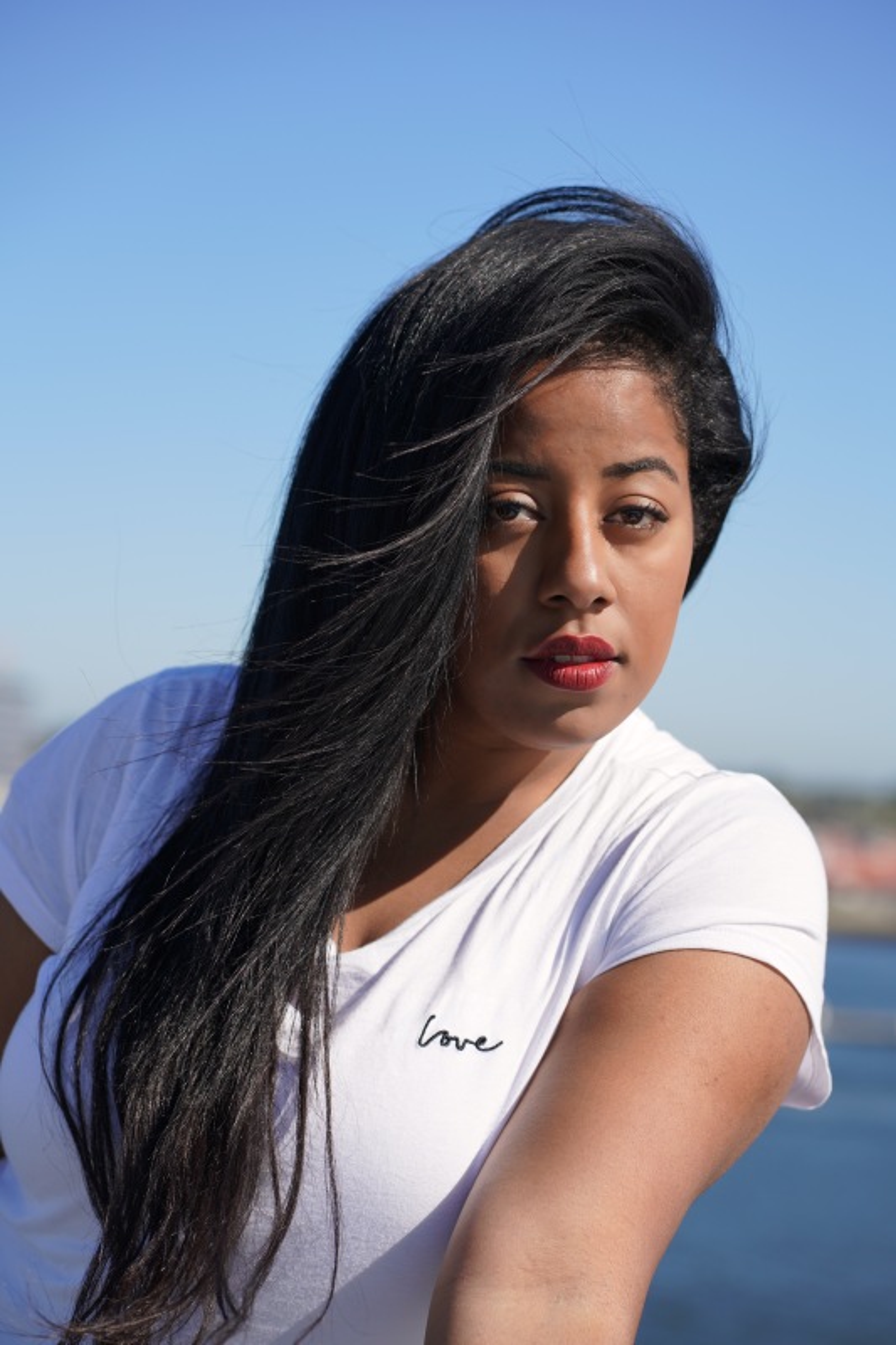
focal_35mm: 85
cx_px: 448
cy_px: 672
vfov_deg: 23.9
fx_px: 3174
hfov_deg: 16.1
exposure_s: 1/1000
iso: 100
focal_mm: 85
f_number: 5
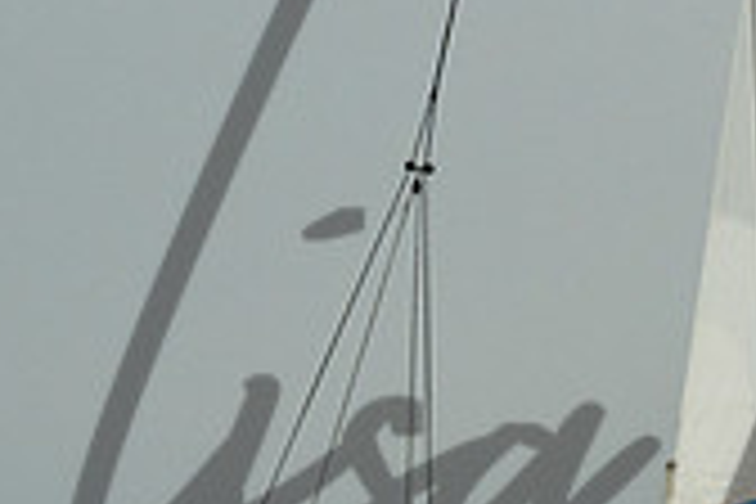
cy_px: 597
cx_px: 1026
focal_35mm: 584
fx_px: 12263
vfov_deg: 2.4
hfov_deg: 3.5
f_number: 9
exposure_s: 1/3200
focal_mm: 130
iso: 800
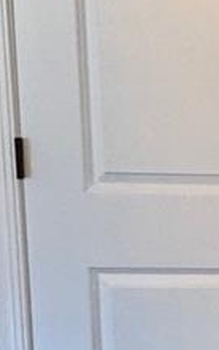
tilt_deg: -8.6
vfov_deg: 20.2
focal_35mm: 103
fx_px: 984
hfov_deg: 9.9
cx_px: 638
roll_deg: -2.4
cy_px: 162
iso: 200
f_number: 2.2
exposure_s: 1/60
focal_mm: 2.22
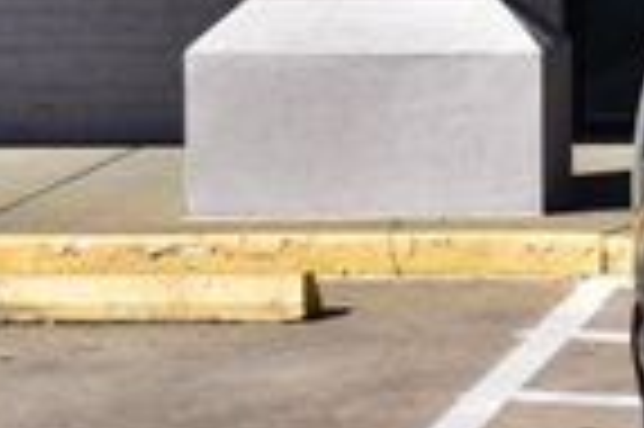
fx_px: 3609
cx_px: 1171
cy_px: -306
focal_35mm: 202
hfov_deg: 9.7
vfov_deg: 6.6
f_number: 11
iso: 280
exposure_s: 1/500
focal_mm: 30
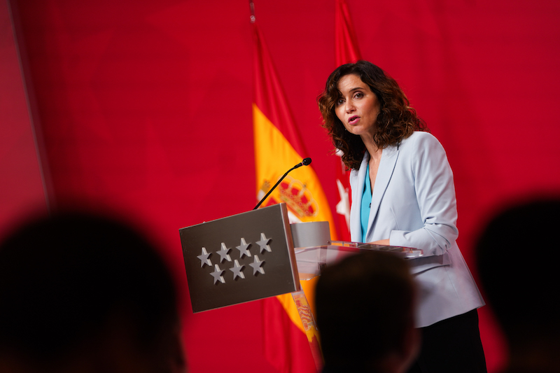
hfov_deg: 12.3
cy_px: 186
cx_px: 280
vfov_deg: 8.2
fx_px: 2597
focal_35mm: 167
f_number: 2.8
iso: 160
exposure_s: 1/125
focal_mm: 167
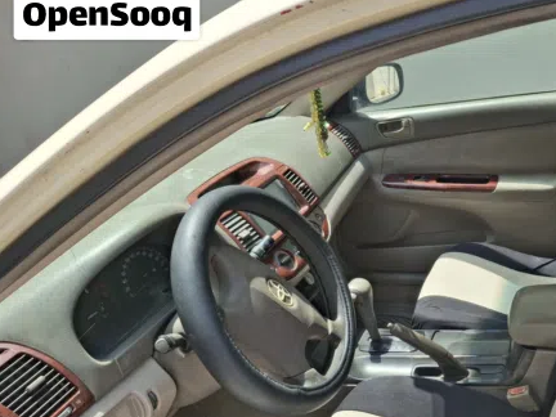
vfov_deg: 38.6
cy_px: 225
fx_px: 594
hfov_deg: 48.8
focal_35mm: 37
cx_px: 394
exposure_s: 1/991
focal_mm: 4.69
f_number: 1.8
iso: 32
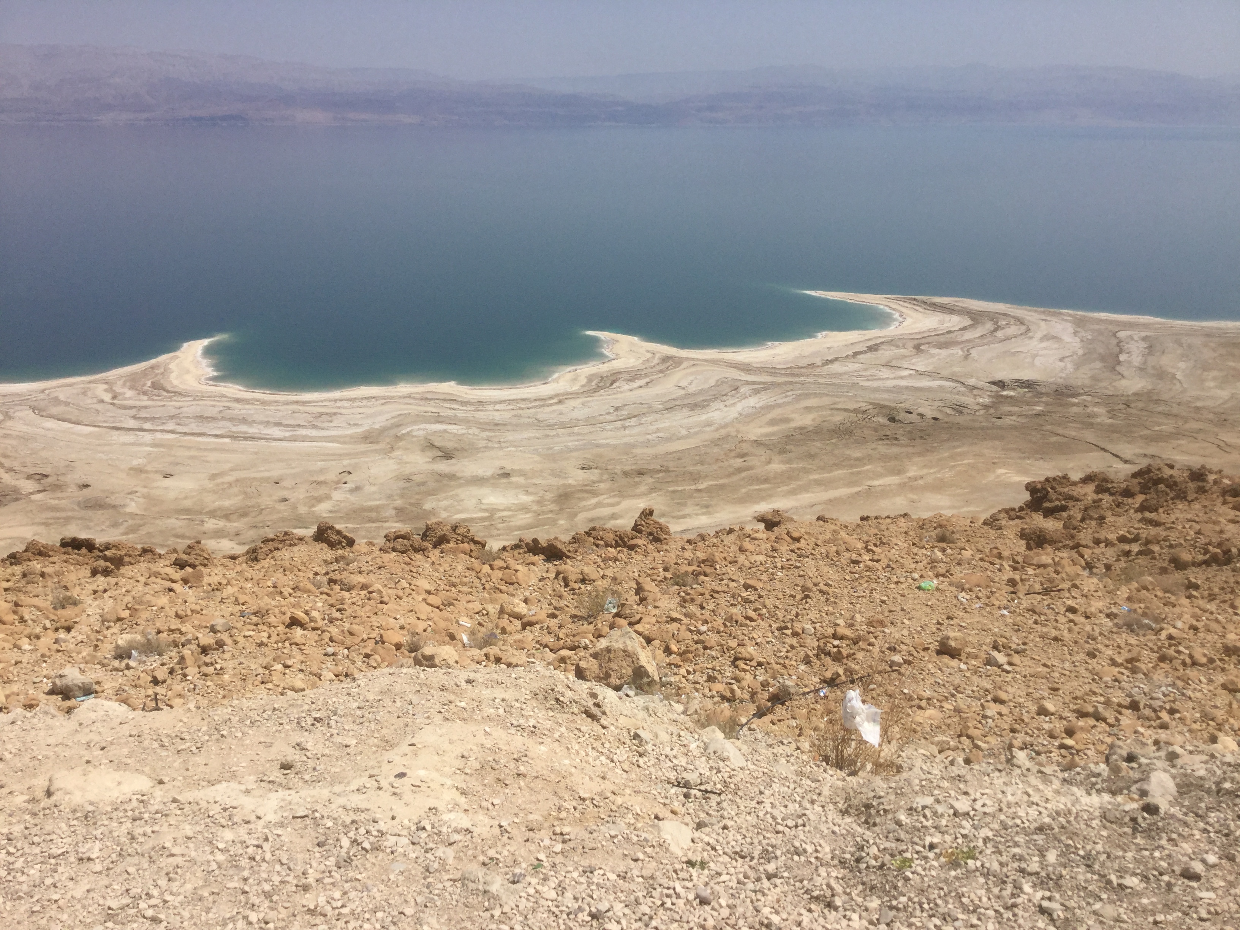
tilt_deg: -18.8
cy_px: 465
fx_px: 1110
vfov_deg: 45.4
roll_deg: -1.8
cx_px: 620
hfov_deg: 58.4
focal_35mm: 31
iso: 25
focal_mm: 3.3
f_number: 2.4
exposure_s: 1/3268
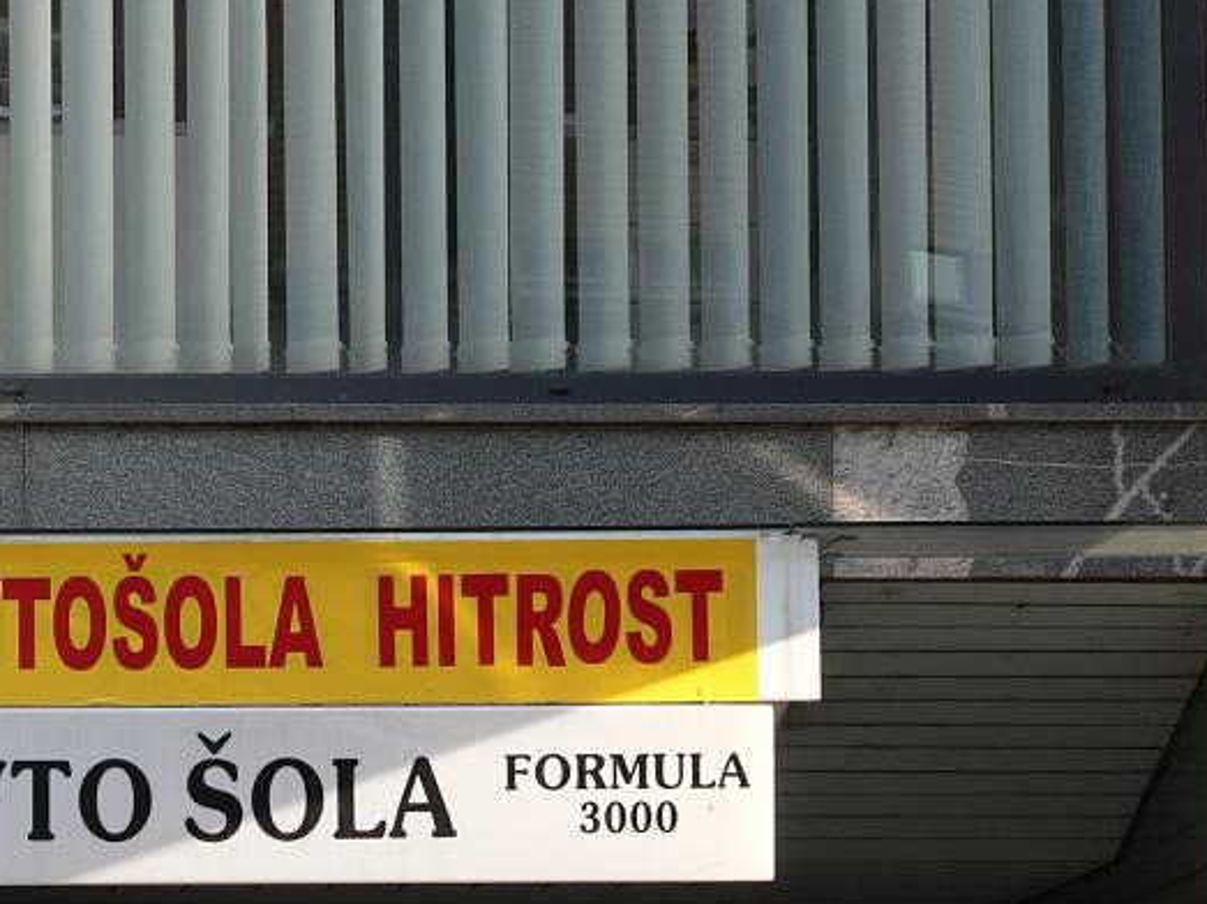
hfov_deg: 7.9
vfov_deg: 5.9
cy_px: 683
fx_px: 8750
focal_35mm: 251
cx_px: 383
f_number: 4
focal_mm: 27.4
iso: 80
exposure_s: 1/125
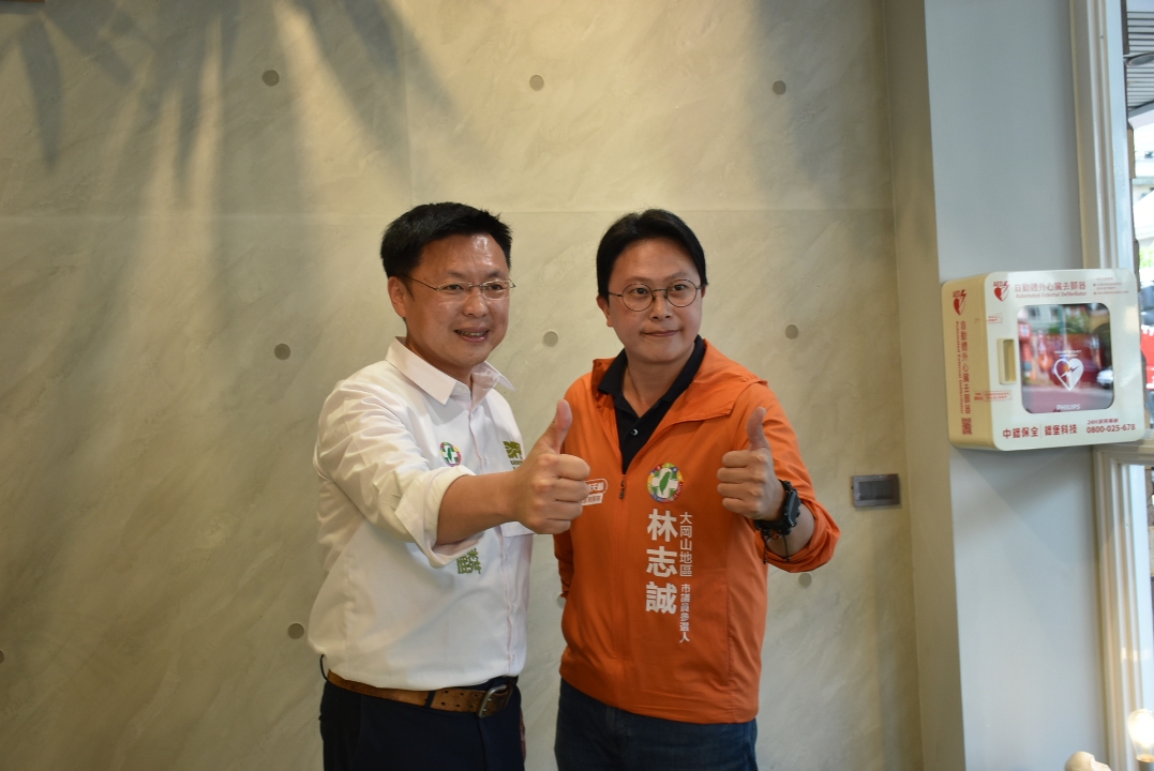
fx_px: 1155
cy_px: 386
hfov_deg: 53.1
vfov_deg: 36.9
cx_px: 577
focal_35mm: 36
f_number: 5
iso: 400
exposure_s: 1/100
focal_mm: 24
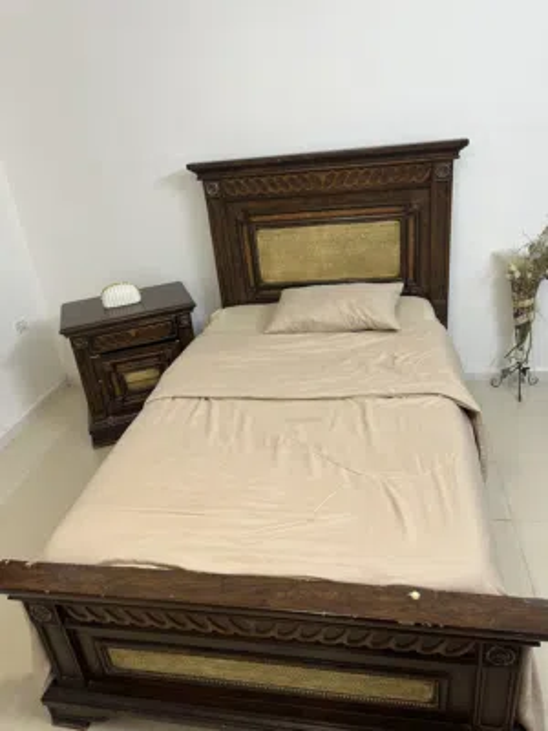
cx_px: 274
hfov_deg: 53.1
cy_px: 366
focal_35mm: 26
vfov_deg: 67.3
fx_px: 549
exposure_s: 1/50
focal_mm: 5.1
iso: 125
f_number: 1.6
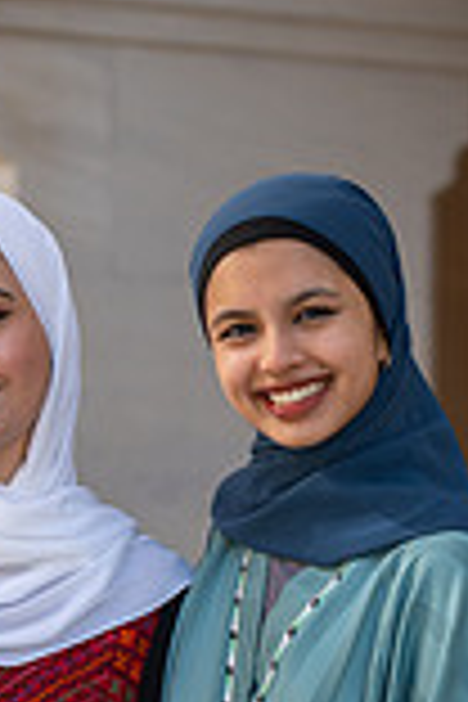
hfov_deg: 4.3
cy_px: 652
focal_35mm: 318
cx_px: 68
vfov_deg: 6.5
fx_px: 6201
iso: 100
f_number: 2.8
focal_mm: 110
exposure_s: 1/1600
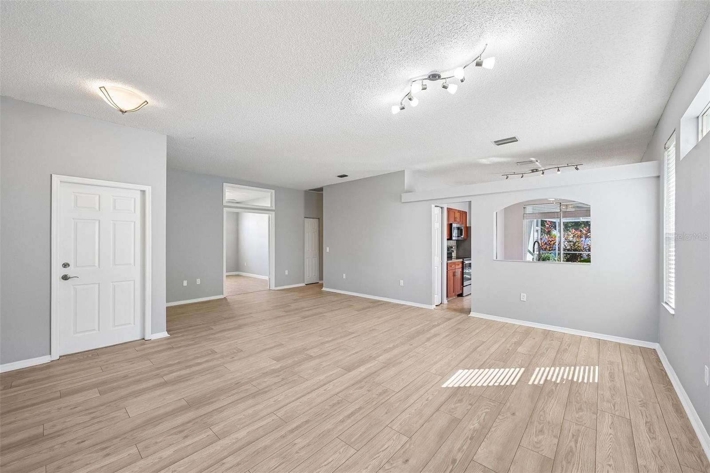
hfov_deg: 104.3
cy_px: 236
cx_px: 355
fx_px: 276
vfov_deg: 81.2
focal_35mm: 14
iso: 400
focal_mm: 14
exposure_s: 1/30
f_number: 8
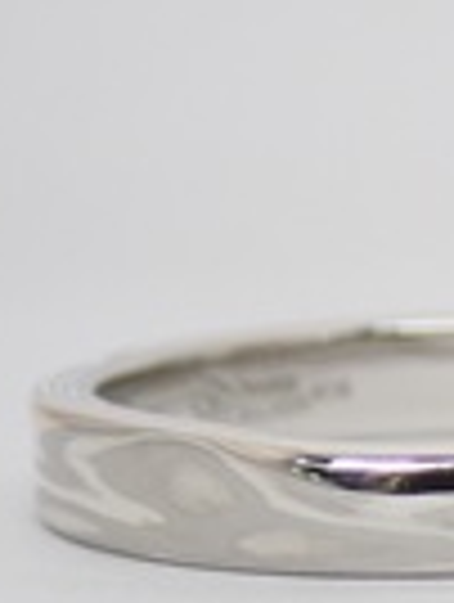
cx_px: 728
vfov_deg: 7.7
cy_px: 412
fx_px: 4497
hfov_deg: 5.7
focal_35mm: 258
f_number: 4.1
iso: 200
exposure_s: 1/160
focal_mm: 13.65
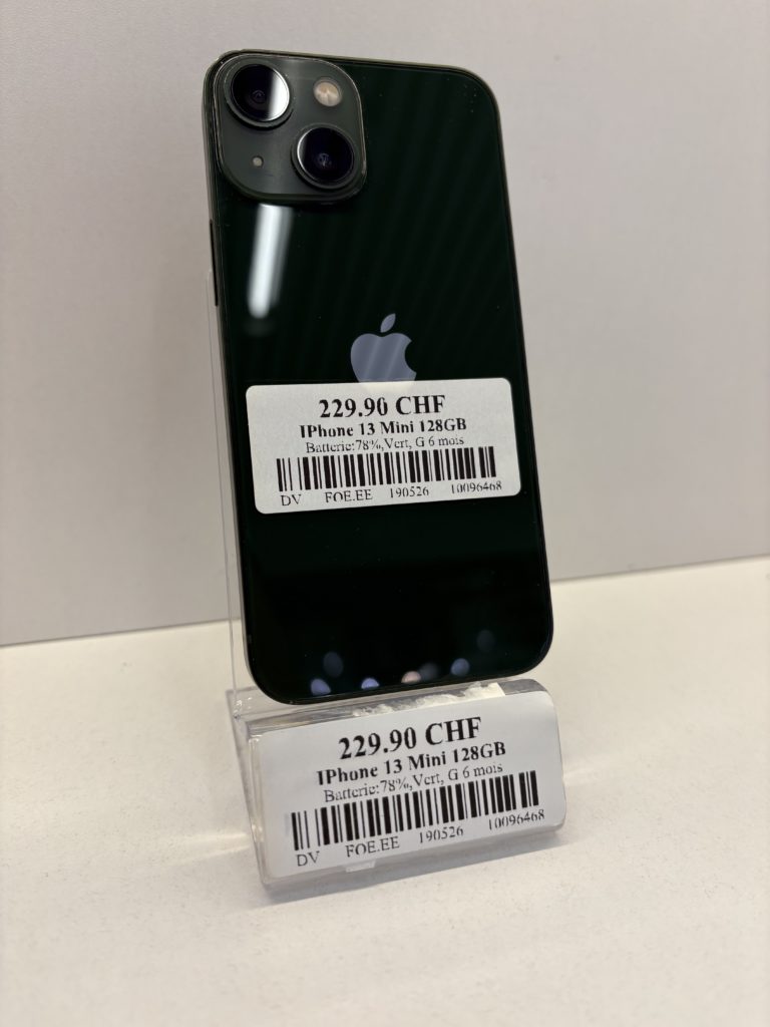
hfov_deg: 53.1
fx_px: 771
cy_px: 514
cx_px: 385
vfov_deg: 67.3
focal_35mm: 26
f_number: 1.6
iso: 50
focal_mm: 5.96
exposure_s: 1/100
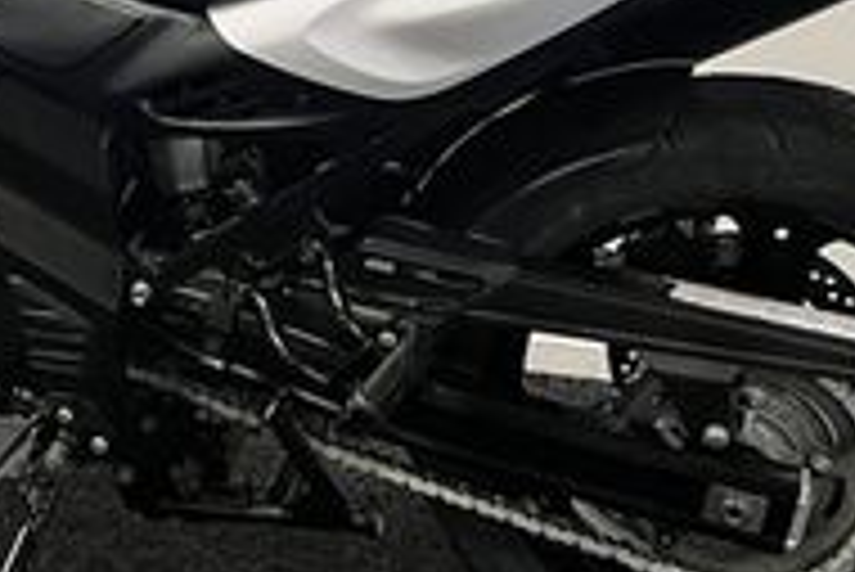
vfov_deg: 14.7
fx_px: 2163
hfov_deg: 22.2
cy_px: -32
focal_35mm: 91
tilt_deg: -12.6
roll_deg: +0.5
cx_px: 256
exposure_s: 1/50
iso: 100
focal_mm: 5.1
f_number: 1.6
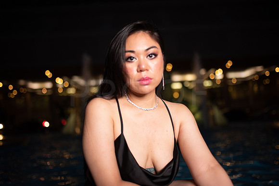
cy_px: 93
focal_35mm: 35
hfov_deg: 54.4
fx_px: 271
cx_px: 140
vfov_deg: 37.9
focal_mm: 35
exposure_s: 1/640
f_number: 1.4
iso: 800
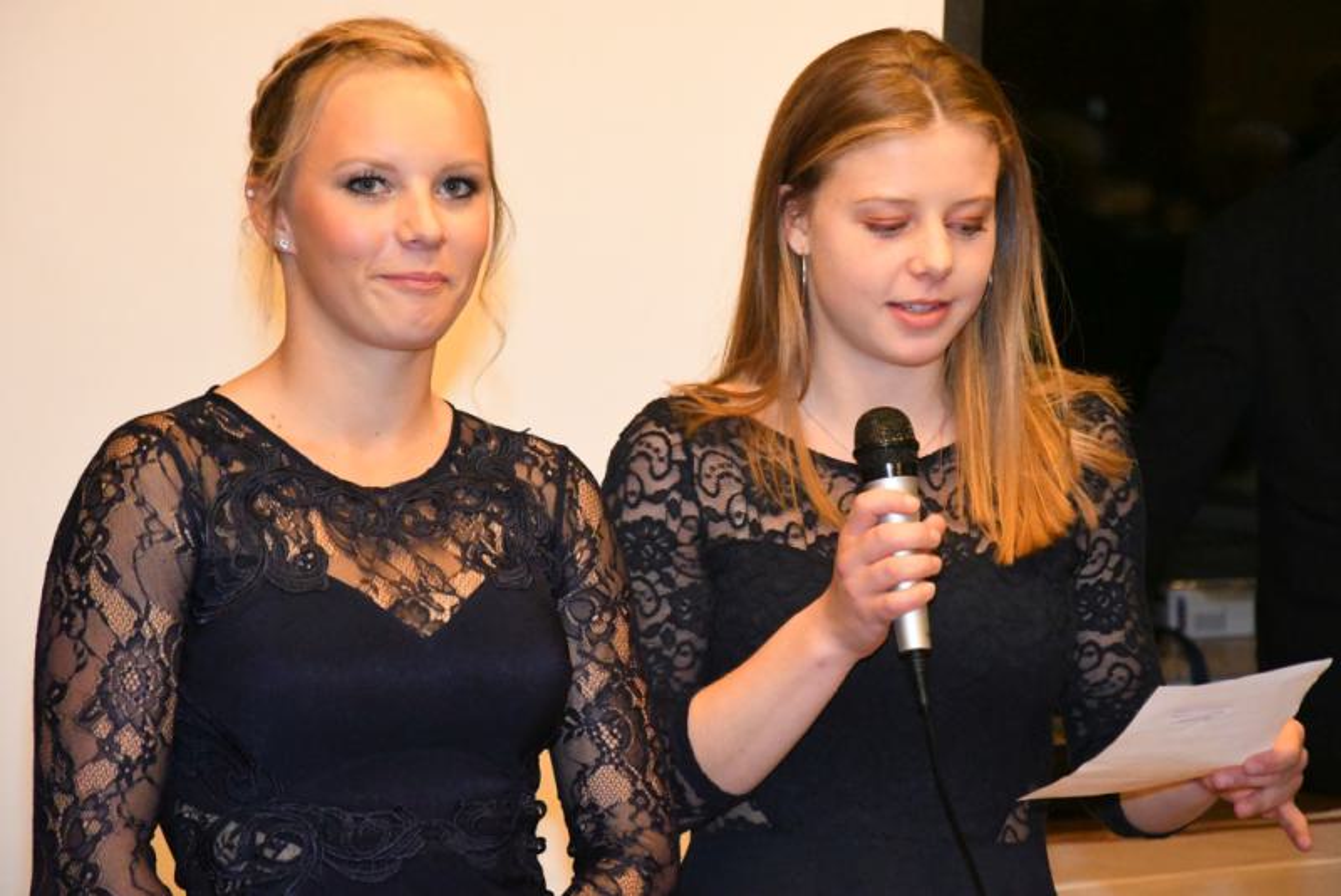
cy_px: 448
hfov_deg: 13.1
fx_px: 5850
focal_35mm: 157
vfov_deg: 8.7
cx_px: 670
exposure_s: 1/160
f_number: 7.1
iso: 14400
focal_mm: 105
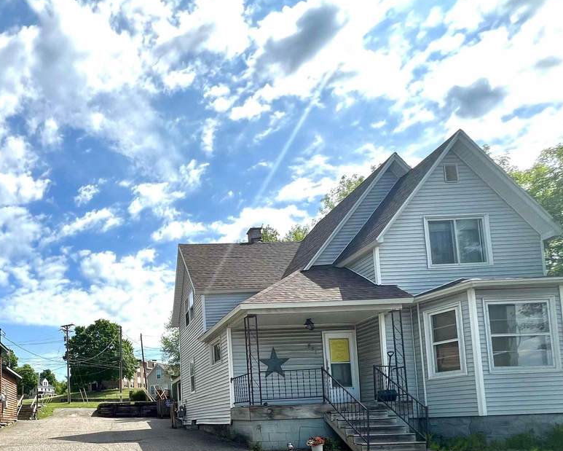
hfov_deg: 68.8
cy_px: 329
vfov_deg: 62.4
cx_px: 99
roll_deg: +1.5
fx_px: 350
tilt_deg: +8.1
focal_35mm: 21
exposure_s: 1/2179
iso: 32
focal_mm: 1.57
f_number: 1.8
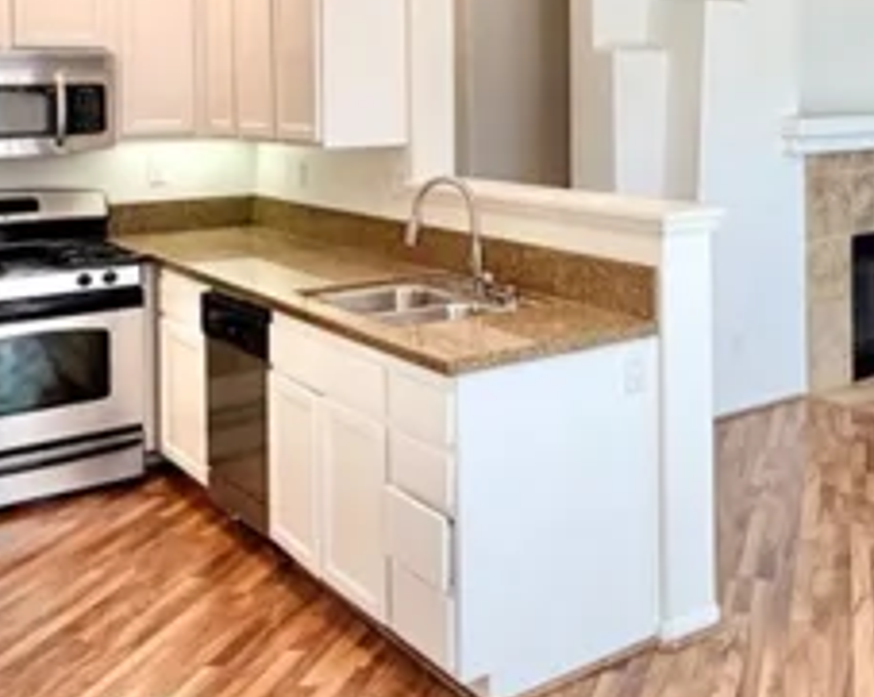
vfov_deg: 31.9
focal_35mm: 45
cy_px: 77
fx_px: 1163
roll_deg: +1.0
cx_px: 803
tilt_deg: +0.4
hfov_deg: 38.1
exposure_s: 1/120
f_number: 2.2
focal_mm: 2.22
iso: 80
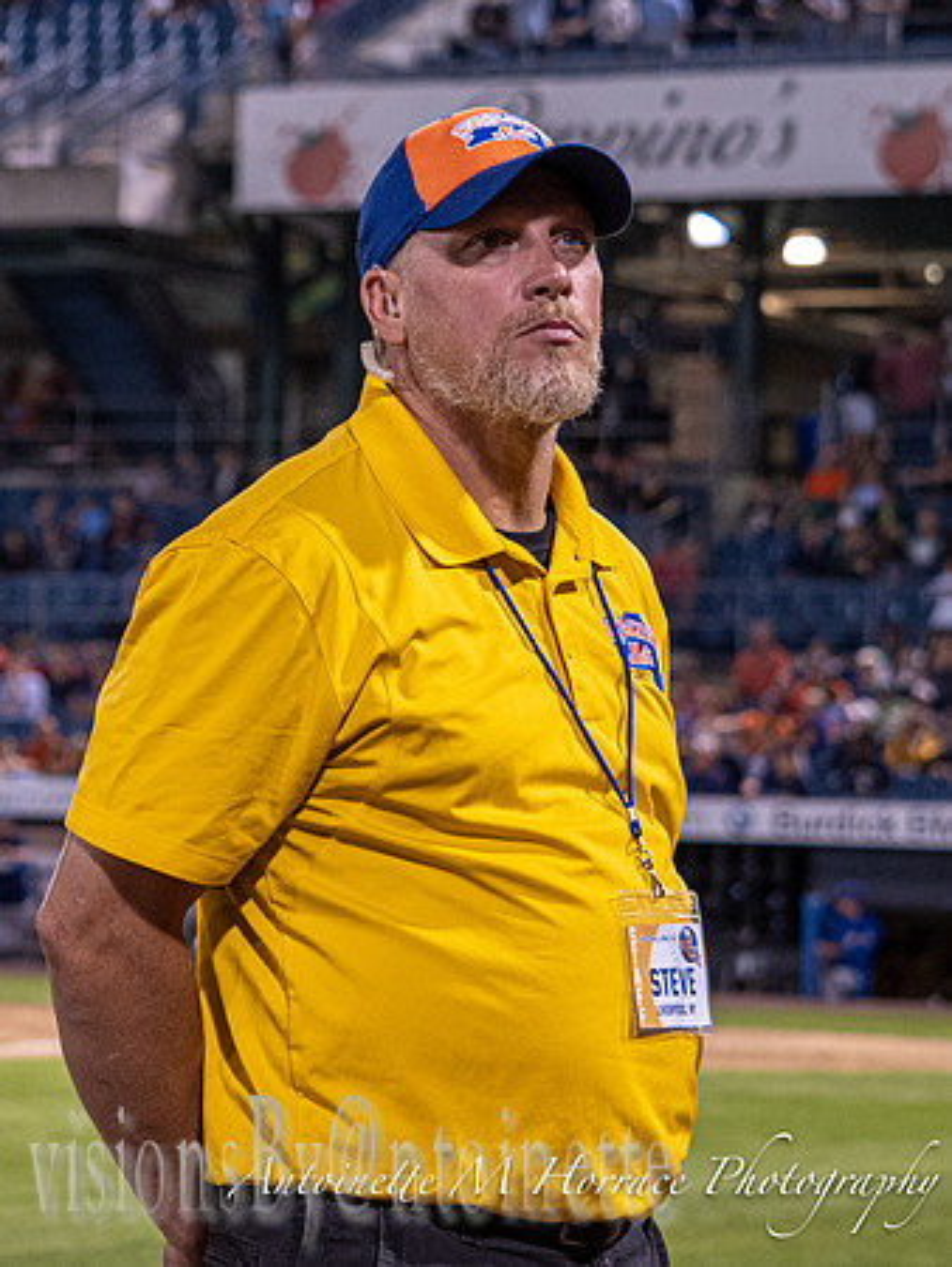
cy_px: 469
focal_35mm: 164
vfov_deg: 12.0
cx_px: 78
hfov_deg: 9.0
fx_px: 6011
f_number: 2.8
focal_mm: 48
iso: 1000
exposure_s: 1/160
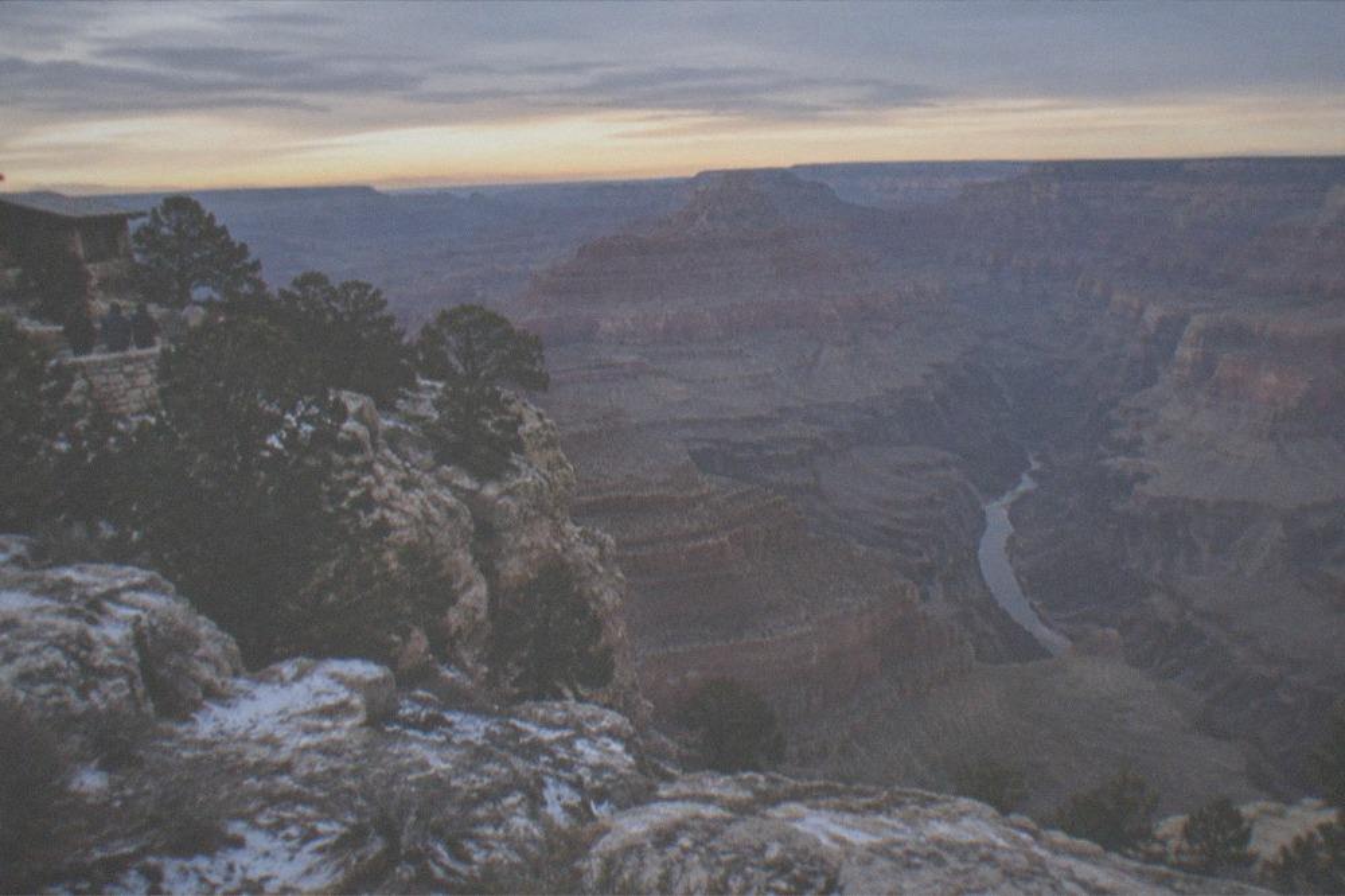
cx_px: 672
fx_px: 1307
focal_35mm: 35
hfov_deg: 54.5
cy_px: 448
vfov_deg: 37.8
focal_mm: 35
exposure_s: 1/1000
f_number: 5
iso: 500
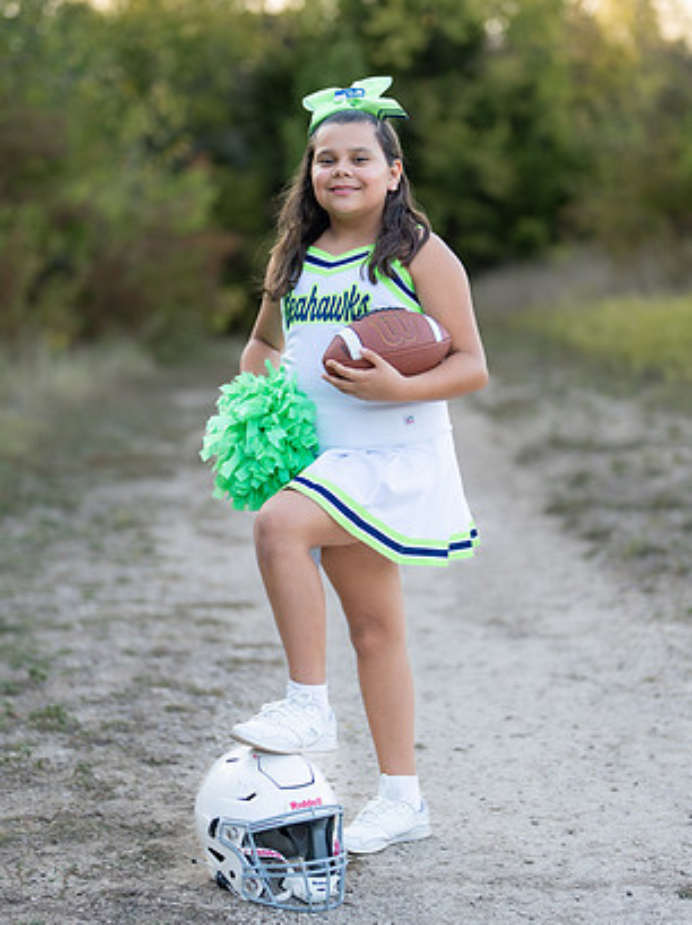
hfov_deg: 17.8
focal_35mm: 83
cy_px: 459
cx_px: 336
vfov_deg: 23.6
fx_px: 2216
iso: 100
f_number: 1.2
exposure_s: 1/1000
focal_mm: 50
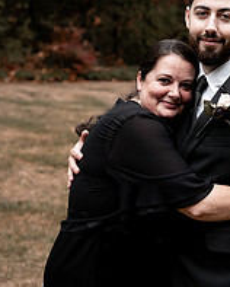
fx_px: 765
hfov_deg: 16.9
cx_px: 191
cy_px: 93
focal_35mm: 90
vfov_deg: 21.2
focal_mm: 42
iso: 400
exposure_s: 1/1600
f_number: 2.8
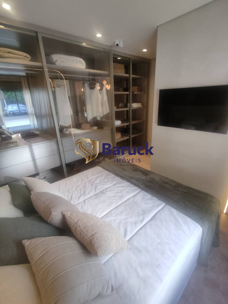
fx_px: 132
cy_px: 152
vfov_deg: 98.2
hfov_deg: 81.7
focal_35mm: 15
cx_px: 114
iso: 113
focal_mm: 1.6
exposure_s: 1/60
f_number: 2.2
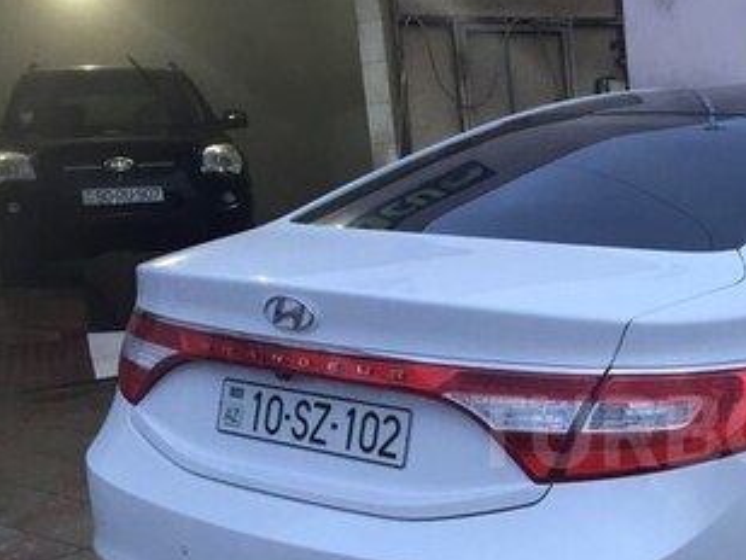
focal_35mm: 62
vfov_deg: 23.4
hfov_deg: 29.5
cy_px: 431
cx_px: 717
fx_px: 1337
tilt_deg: -12.3
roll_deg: +4.1
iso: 100
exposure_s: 1/33
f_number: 2.2
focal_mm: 4.15
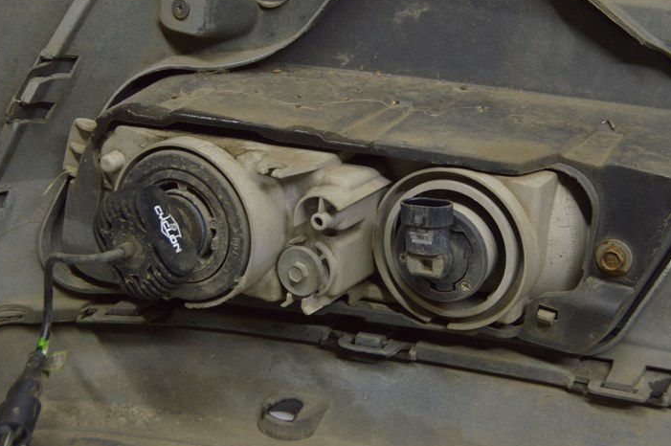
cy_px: 135
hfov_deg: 35.1
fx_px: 1061
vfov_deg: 23.6
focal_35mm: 57
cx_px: 370
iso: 400
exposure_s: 1/20
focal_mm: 26
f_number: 5.6
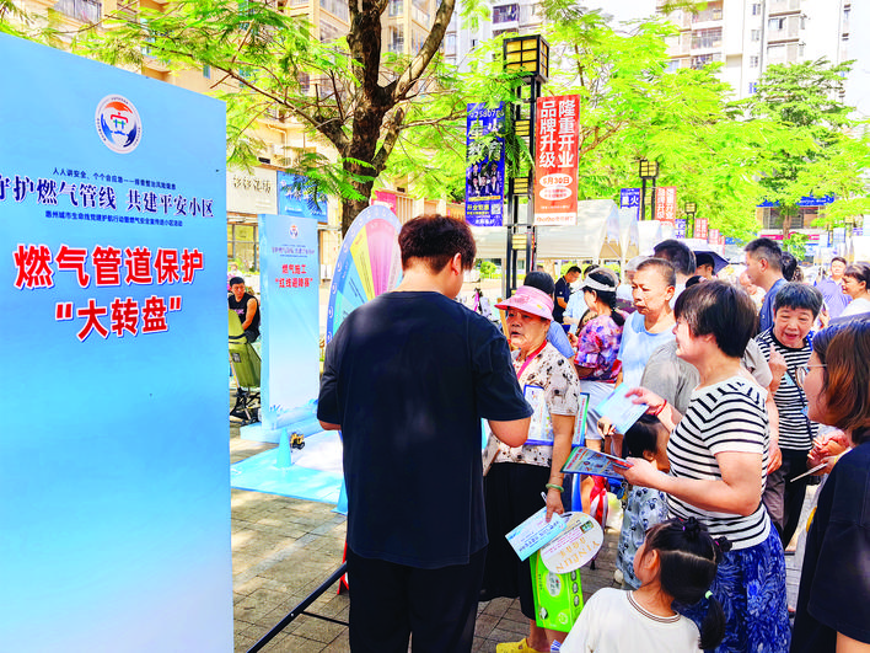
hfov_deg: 65.3
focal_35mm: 27
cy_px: 326
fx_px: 679
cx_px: 435
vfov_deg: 51.4
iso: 50
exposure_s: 1/248
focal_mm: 6.98
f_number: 2
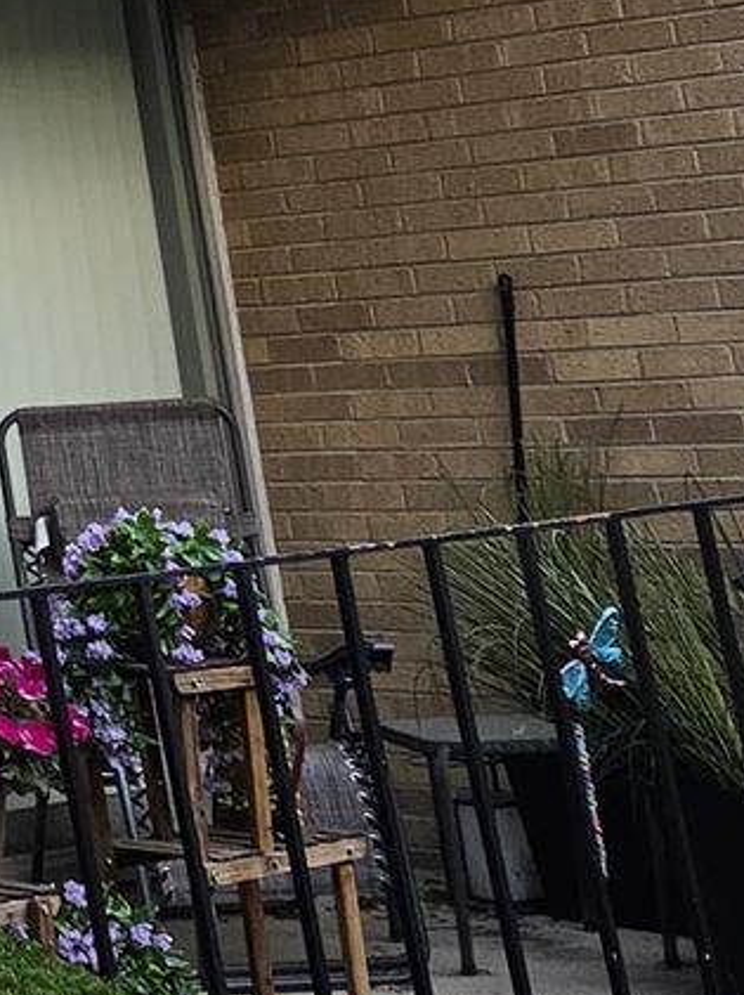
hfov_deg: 9.9
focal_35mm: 126
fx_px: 3616
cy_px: -293
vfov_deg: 15.0
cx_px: -1190
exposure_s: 1/728
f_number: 1.8
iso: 80
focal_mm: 5.4
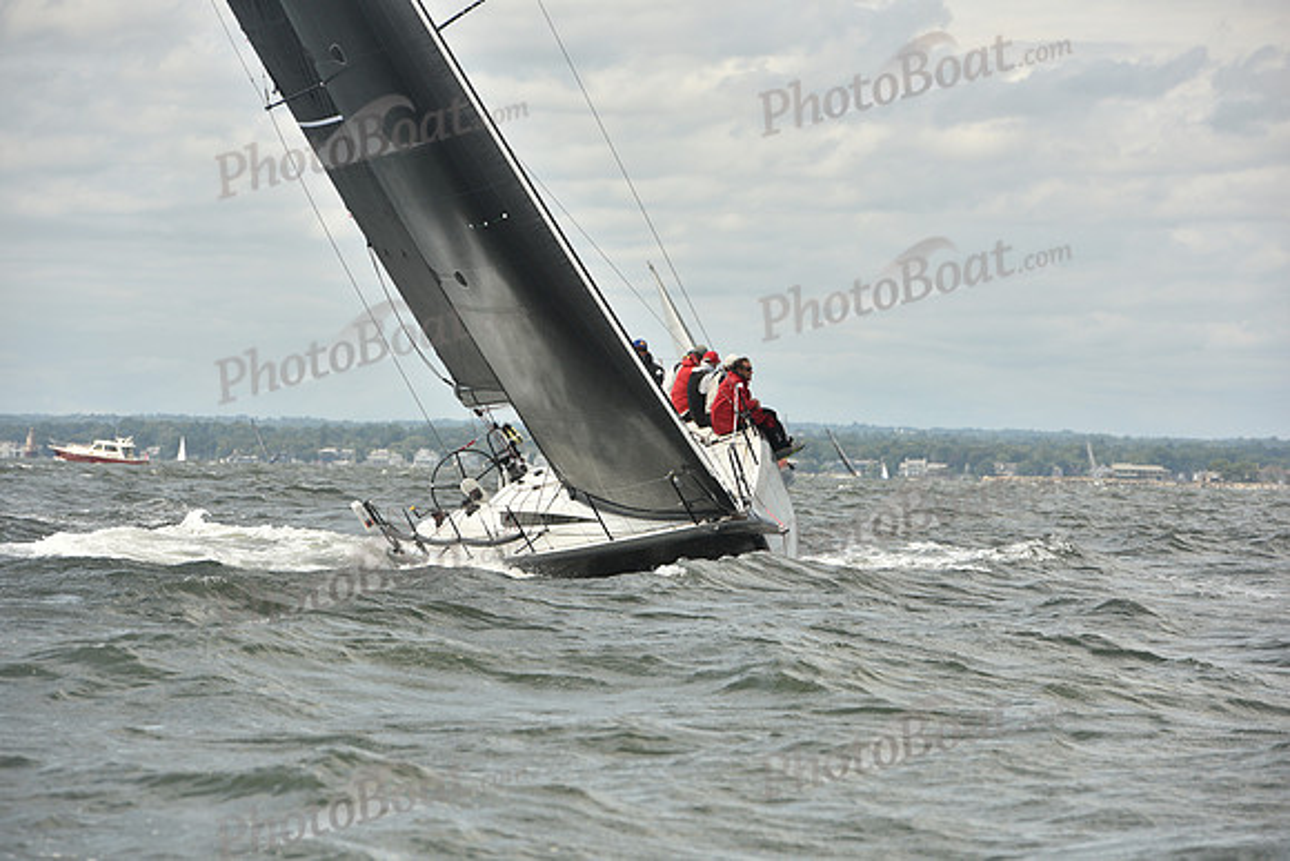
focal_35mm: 200
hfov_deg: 10.3
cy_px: 430
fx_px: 7168
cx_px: 645
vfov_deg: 6.9
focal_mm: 200
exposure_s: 1/800
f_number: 9
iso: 250
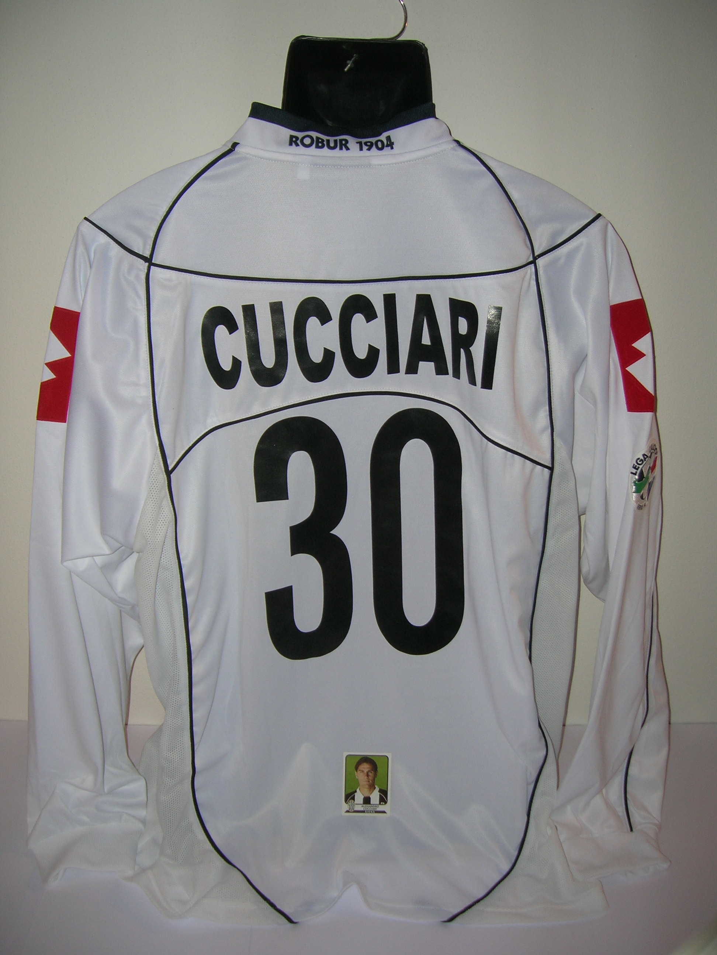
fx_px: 939
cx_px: 358
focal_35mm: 34
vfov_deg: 54.0
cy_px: 478
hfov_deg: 41.8
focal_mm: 5.7
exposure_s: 1/60.1
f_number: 2.9
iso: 50
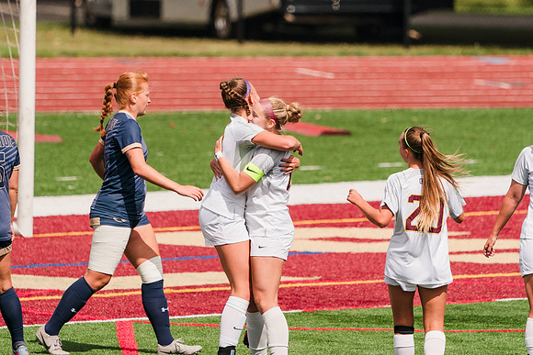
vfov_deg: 1.8
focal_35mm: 760
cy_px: 130
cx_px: 238
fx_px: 11258
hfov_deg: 2.7
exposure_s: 1/1600
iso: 200
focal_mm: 600
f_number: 6.3
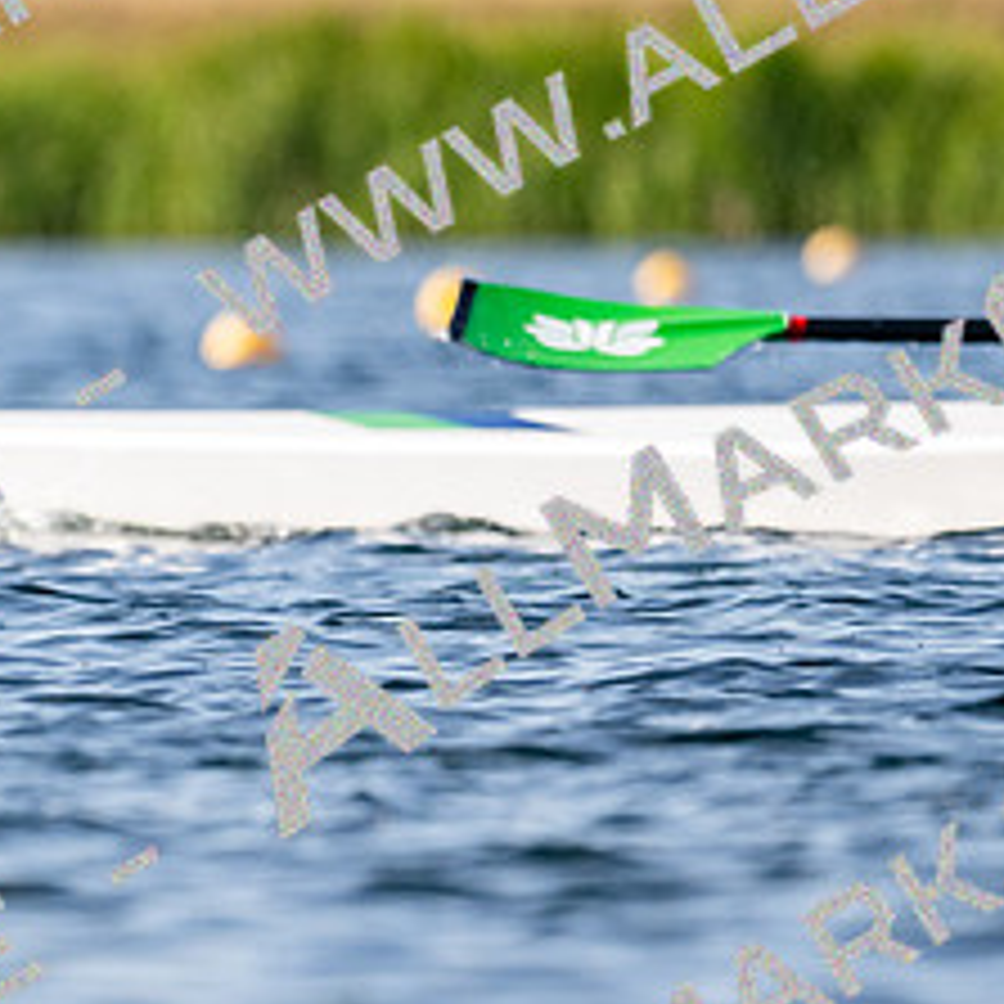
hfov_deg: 1.3
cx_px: -131
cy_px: 412
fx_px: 43643
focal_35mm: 1330
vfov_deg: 1.3
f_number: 4.5
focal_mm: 400
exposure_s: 1/2500
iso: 400
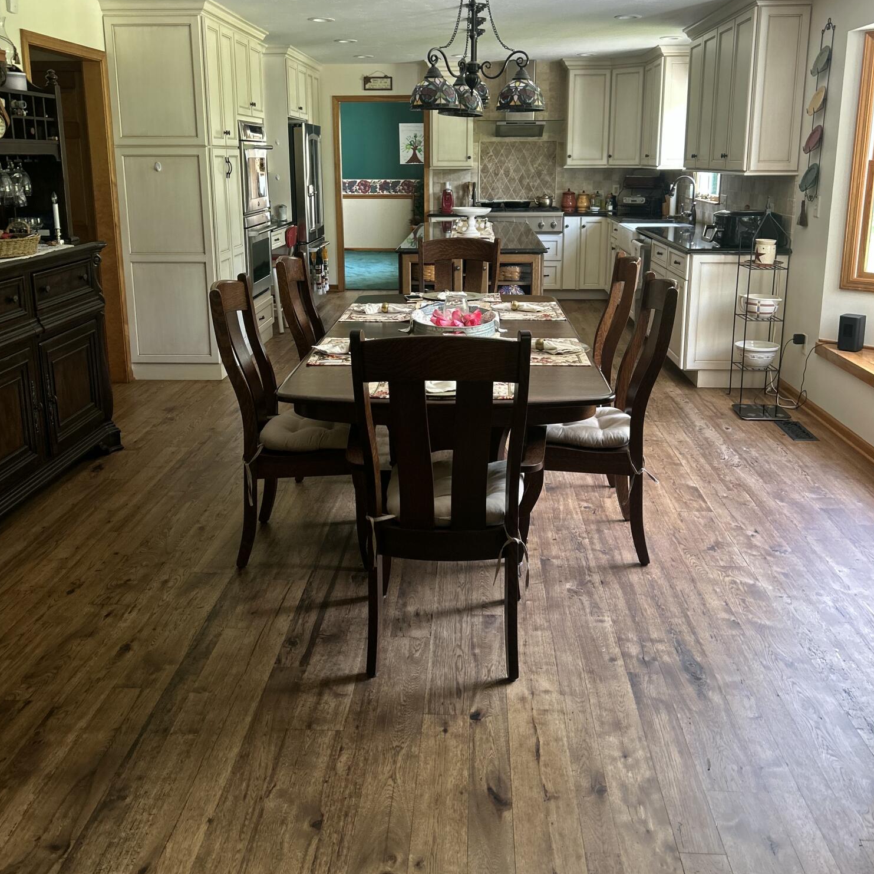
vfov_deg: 52.2
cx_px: 437
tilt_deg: -12.4
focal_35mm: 31
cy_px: 347
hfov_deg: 52.5
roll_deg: -1.0
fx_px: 886
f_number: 1.5
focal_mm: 5.7
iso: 125
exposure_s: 1/62
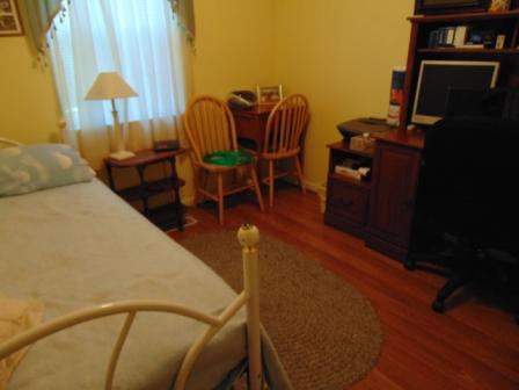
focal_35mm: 25
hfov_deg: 69.4
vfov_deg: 54.9
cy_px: 195
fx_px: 375
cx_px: 260
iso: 320
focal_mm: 4.5
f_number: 3
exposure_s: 1/30
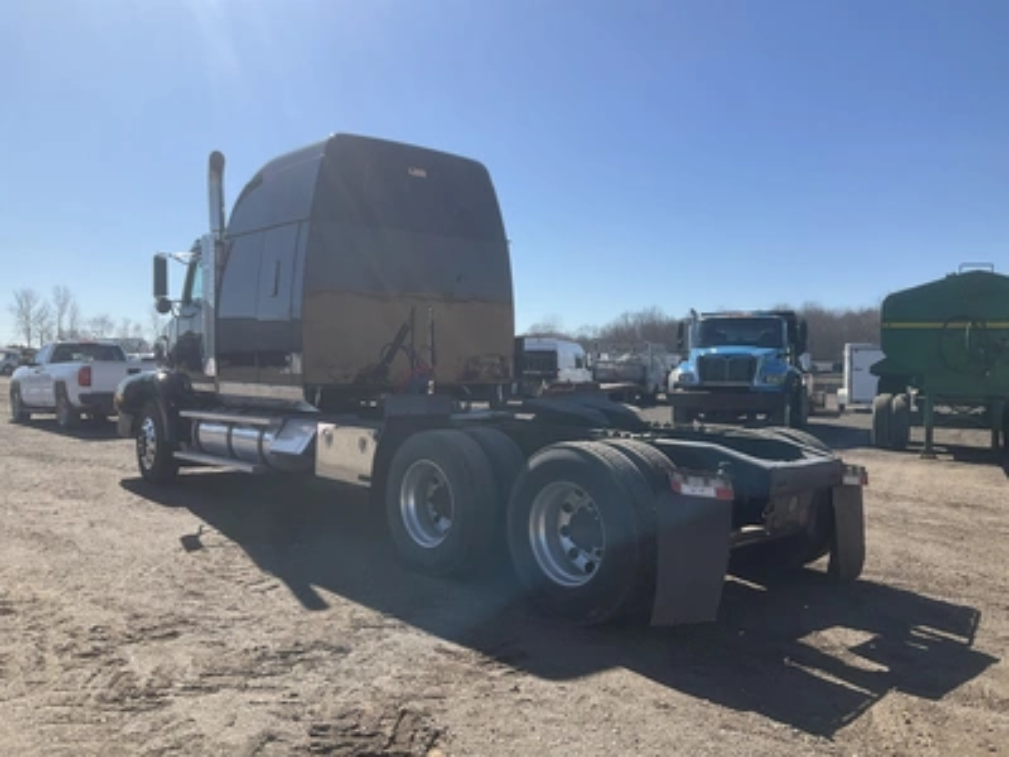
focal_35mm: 29
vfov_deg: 48.2
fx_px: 845
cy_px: 378
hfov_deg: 61.7
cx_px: 504
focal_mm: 3
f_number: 1.8
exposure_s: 1/2320
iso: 25
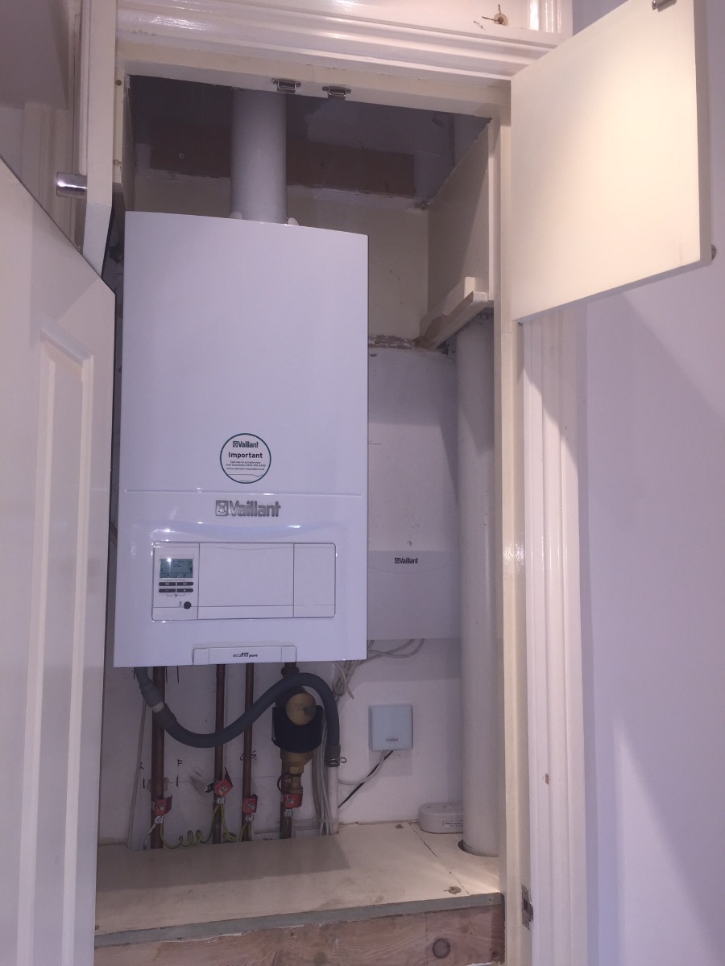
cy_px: 483
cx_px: 362
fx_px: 810
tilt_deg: +6.9
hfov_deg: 48.2
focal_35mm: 29
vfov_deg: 61.7
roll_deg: -0.4
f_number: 2.2
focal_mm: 4.15
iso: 32
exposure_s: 1/33
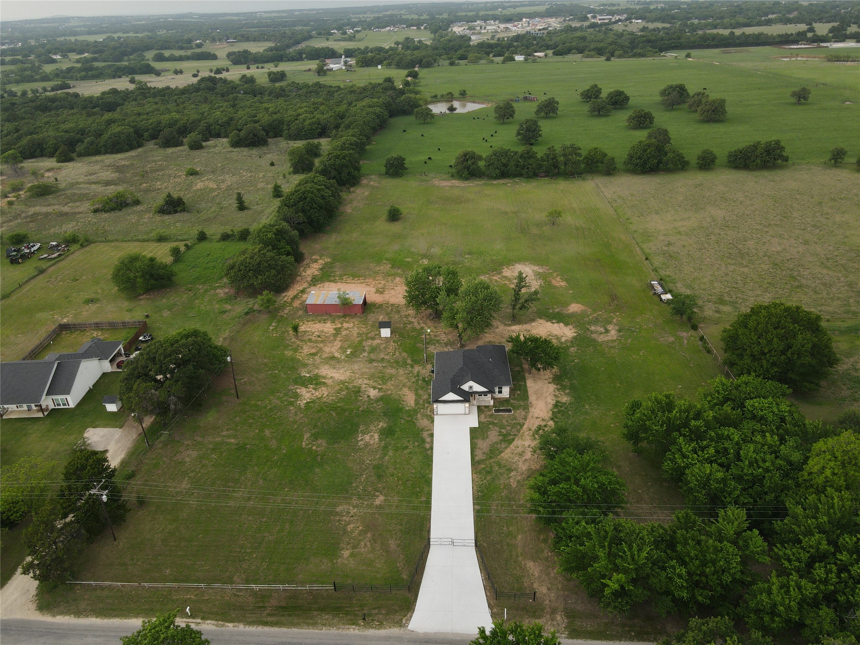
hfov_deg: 71.6
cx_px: 430
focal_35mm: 24
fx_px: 596
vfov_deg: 56.8
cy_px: 322
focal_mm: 4.5
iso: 160
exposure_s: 1/15
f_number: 2.8
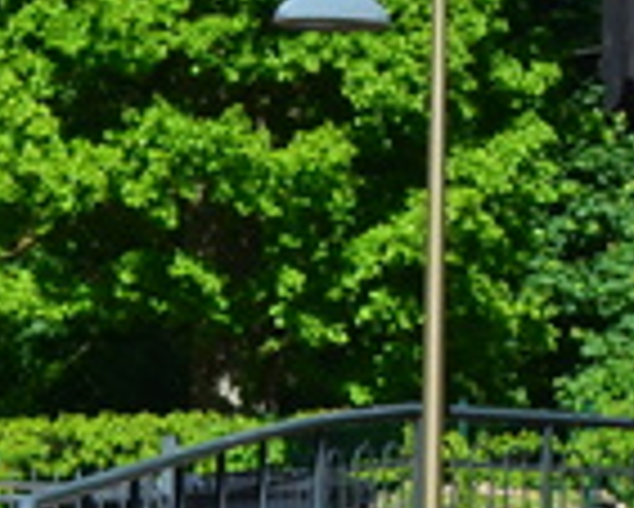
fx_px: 5783
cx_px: 1769
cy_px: -297
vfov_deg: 5.0
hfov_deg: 5.9
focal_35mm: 308
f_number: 10
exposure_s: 1/250
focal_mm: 36
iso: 400
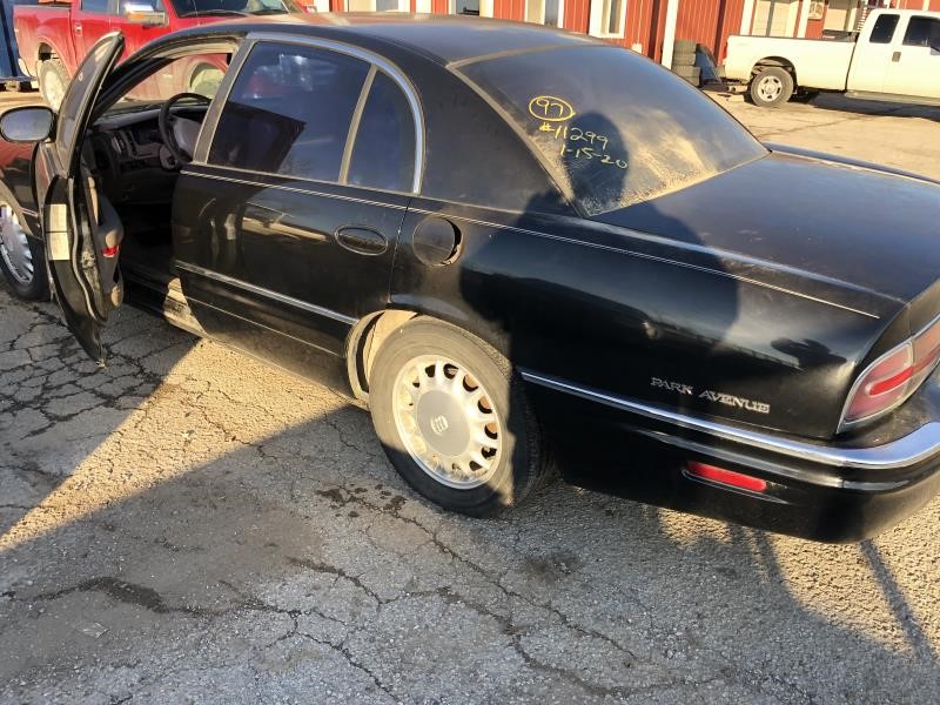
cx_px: 470
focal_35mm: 28
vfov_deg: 49.7
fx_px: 760
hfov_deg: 63.4
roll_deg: +0.6
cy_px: 352
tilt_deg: -20.2
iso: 20
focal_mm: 3.99
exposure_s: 1/284
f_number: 1.8
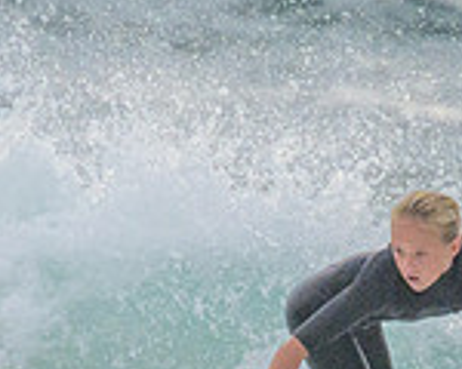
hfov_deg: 0.5
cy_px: 426
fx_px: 54748
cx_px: 145
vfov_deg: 0.4
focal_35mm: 4004
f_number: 11
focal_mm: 800
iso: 1250
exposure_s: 1/2000
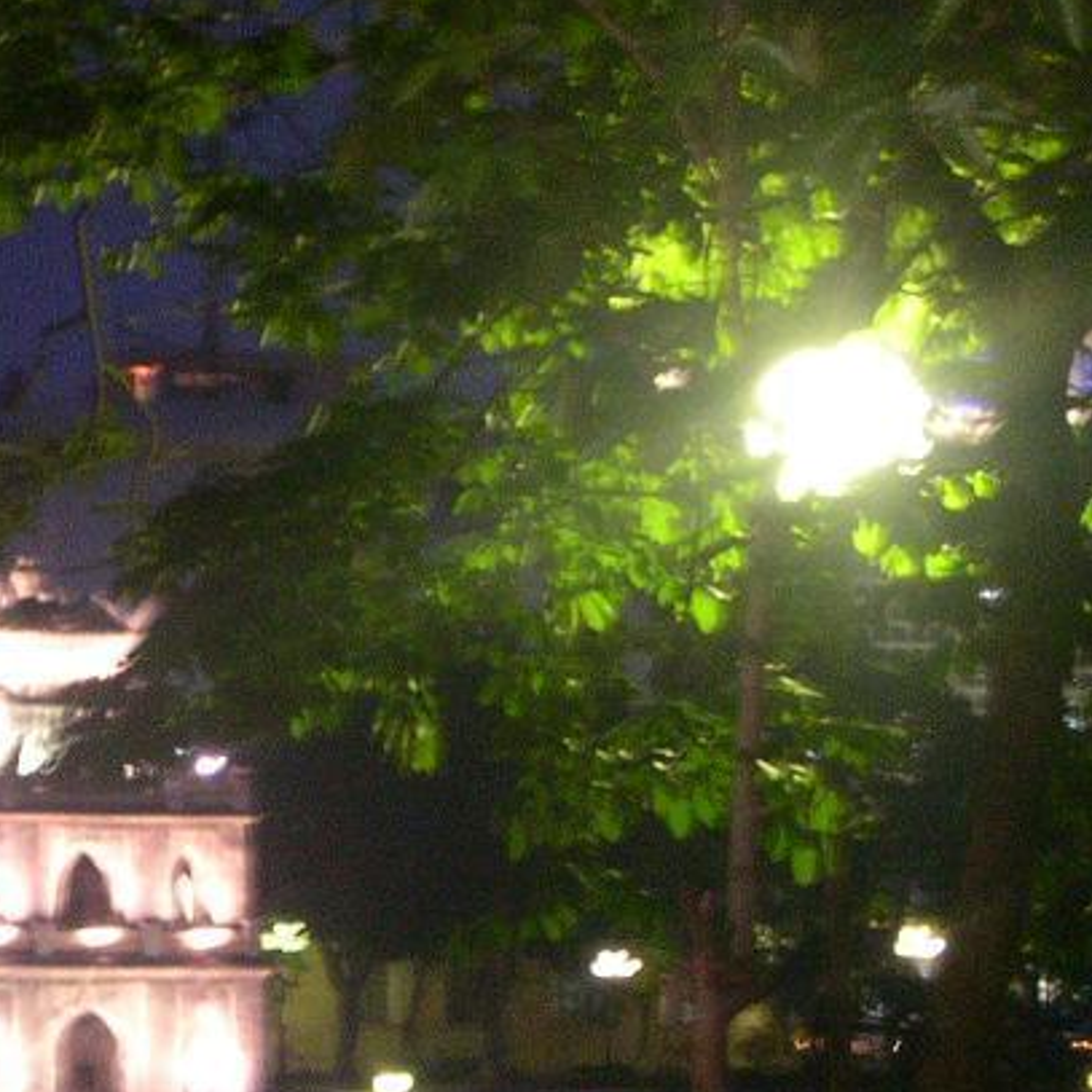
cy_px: 974
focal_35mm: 227
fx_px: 8102
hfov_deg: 7.7
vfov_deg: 7.7
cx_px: -21
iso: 400
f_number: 4.8
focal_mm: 21.6
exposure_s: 1/2
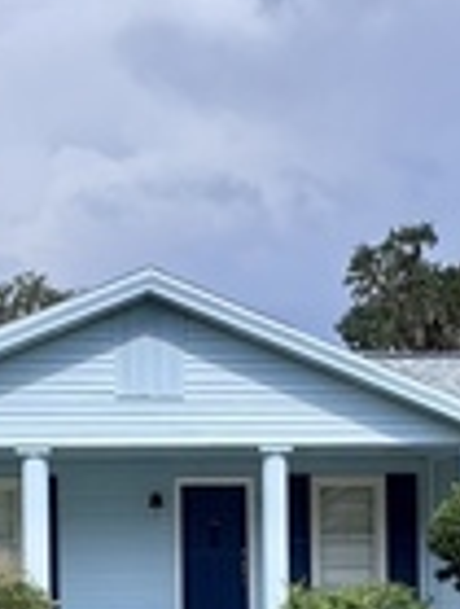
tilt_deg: +0.0
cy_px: 552
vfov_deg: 27.8
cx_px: 274
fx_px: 1182
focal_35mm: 67
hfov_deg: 22.0
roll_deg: +0.9
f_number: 2.2
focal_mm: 2.22
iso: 40
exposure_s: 1/1709
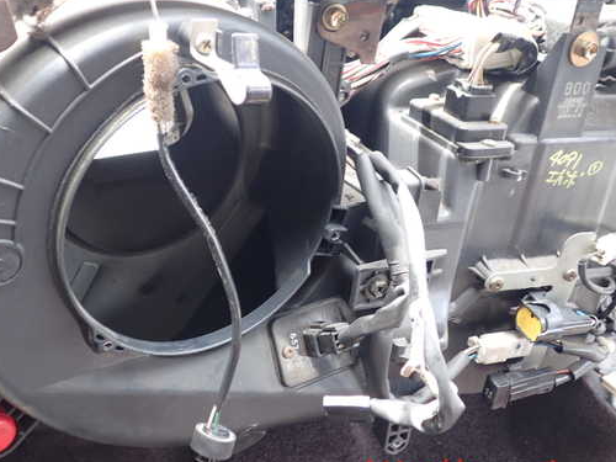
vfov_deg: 39.6
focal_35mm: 36
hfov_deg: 51.3
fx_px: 641
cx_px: 276
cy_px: 211
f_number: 2.3
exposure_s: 1/60
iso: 200
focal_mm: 5.4
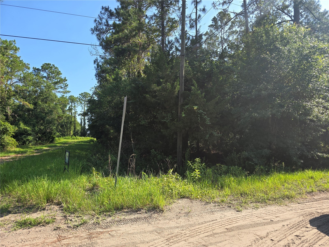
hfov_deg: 73.9
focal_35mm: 23
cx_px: 164
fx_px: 219
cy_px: 124
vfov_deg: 58.9
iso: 12
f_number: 1.7
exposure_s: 1/326
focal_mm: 6.3
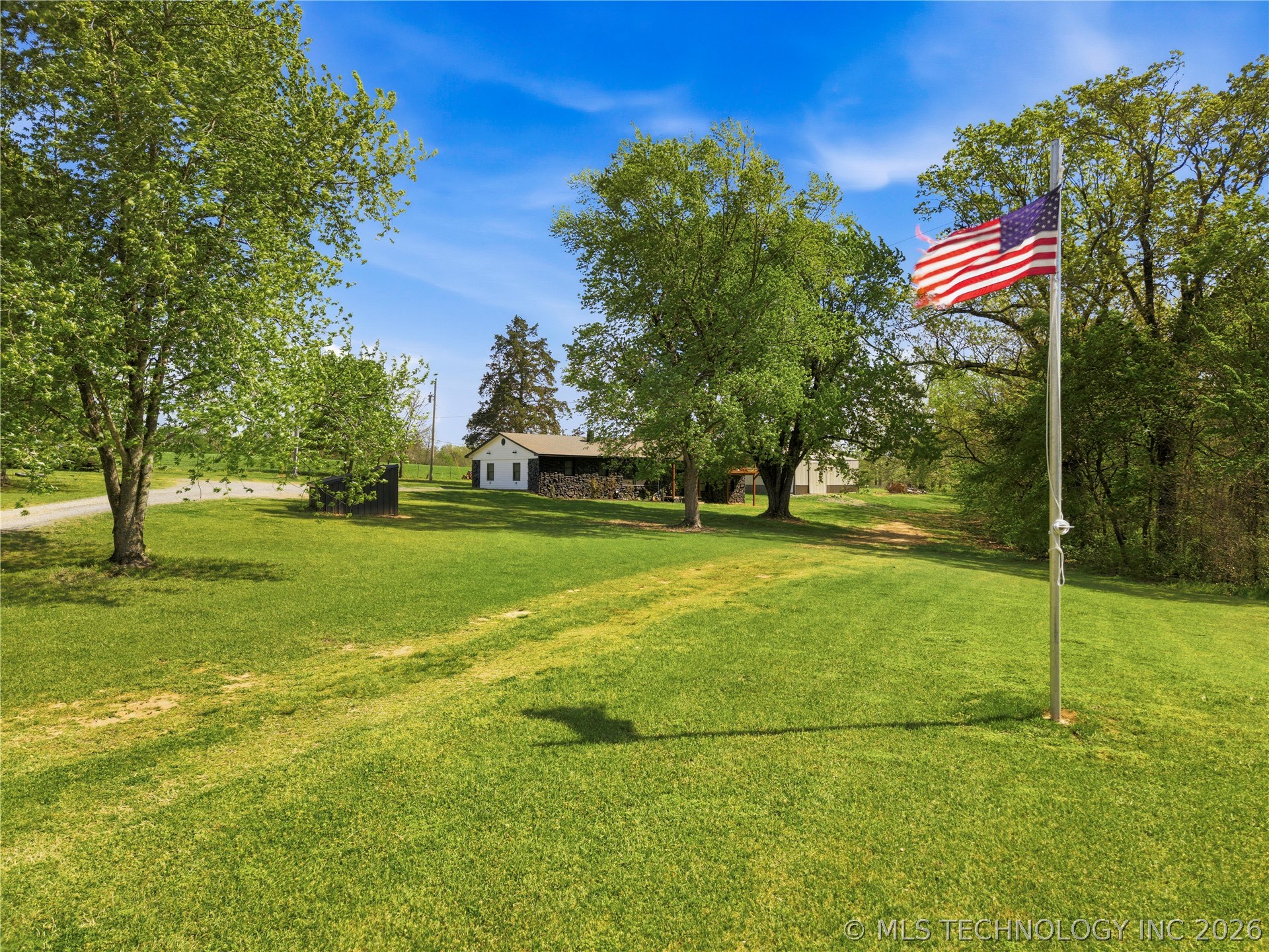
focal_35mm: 24
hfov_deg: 71.6
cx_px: 634
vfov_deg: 56.8
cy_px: 476
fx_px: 880
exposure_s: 1/20
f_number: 1.8
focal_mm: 8.7
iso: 140
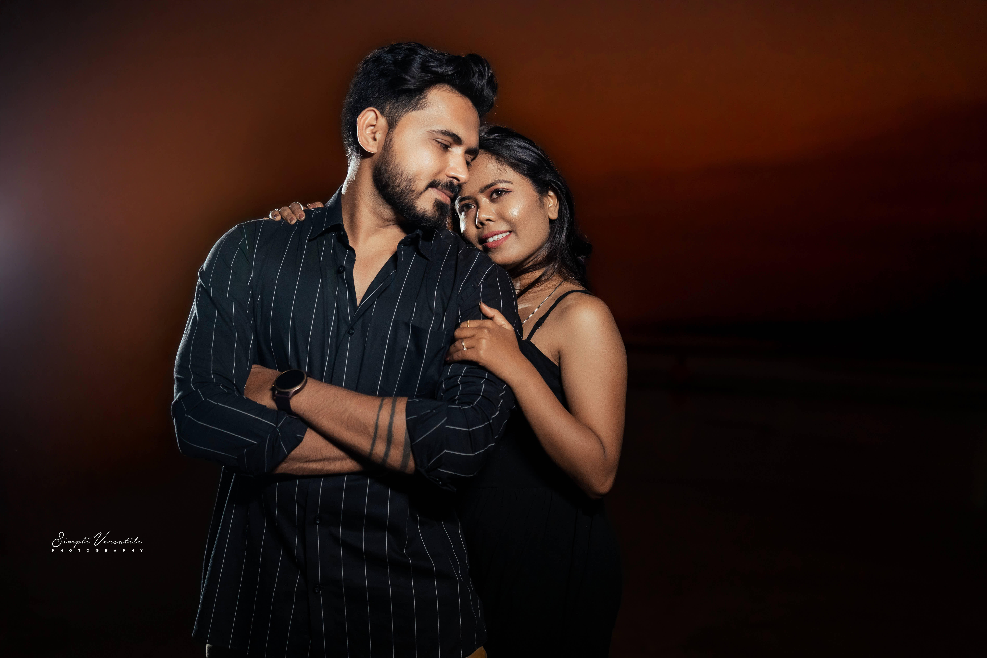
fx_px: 1014
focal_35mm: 37
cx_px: 494
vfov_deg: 35.9
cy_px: 329
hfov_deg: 51.9
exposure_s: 1/125
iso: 1000
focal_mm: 37
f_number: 2
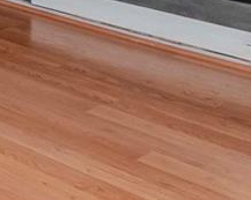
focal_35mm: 104
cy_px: -246
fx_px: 772
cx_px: -316
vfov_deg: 12.3
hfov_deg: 14.0
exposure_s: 1/100
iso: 500
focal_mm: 10
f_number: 8
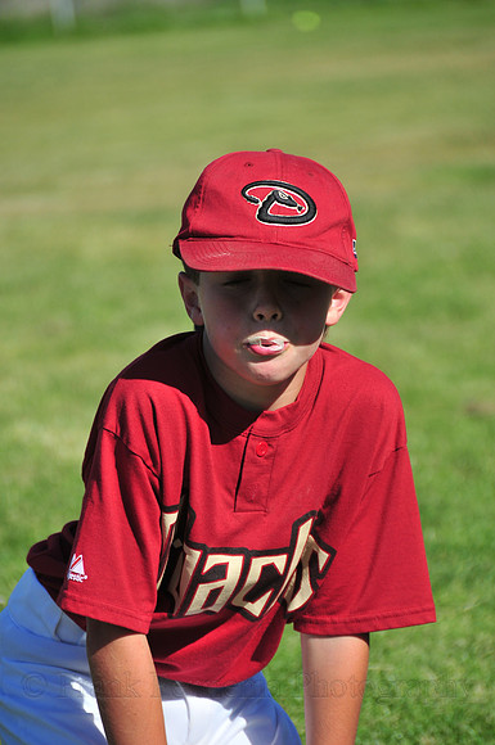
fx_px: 6206
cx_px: 248
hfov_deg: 4.6
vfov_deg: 6.9
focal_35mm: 300
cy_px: 372
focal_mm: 200
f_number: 5.6
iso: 200
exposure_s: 1/1000
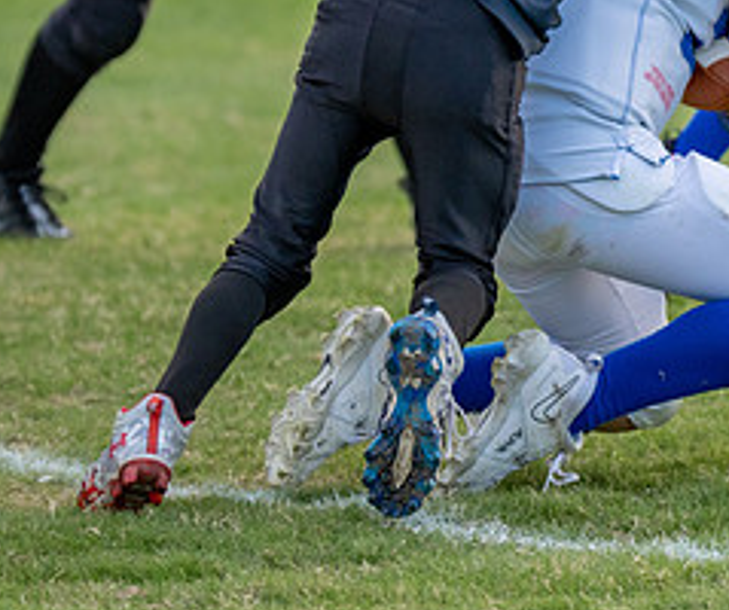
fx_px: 10325
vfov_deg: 3.4
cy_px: -1
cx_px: 346
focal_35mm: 470
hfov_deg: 4.0
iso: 400
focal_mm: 130
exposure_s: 1/1250
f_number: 2.8
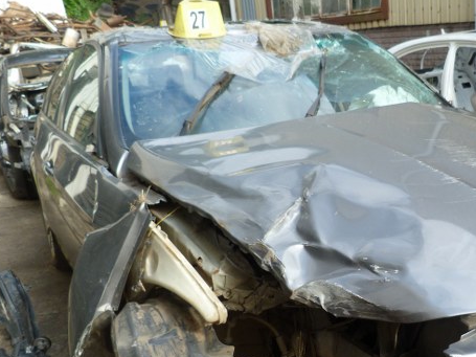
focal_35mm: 44
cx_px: 353
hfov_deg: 41.8
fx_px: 605
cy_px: 258
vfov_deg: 32.4
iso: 80
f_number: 3.2
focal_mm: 4.5
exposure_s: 1/100
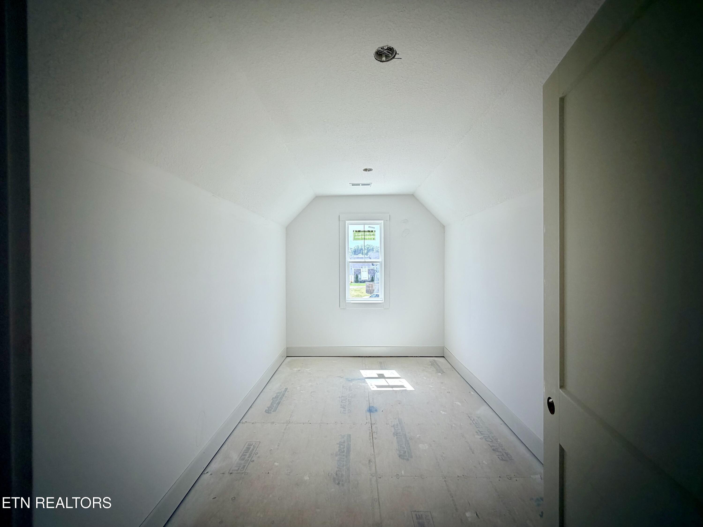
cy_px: 264
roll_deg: +0.4
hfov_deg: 102.1
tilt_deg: +4.6
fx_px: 284
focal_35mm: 14
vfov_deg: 85.7
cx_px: 352
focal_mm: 2.22
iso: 40
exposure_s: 1/167
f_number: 2.2
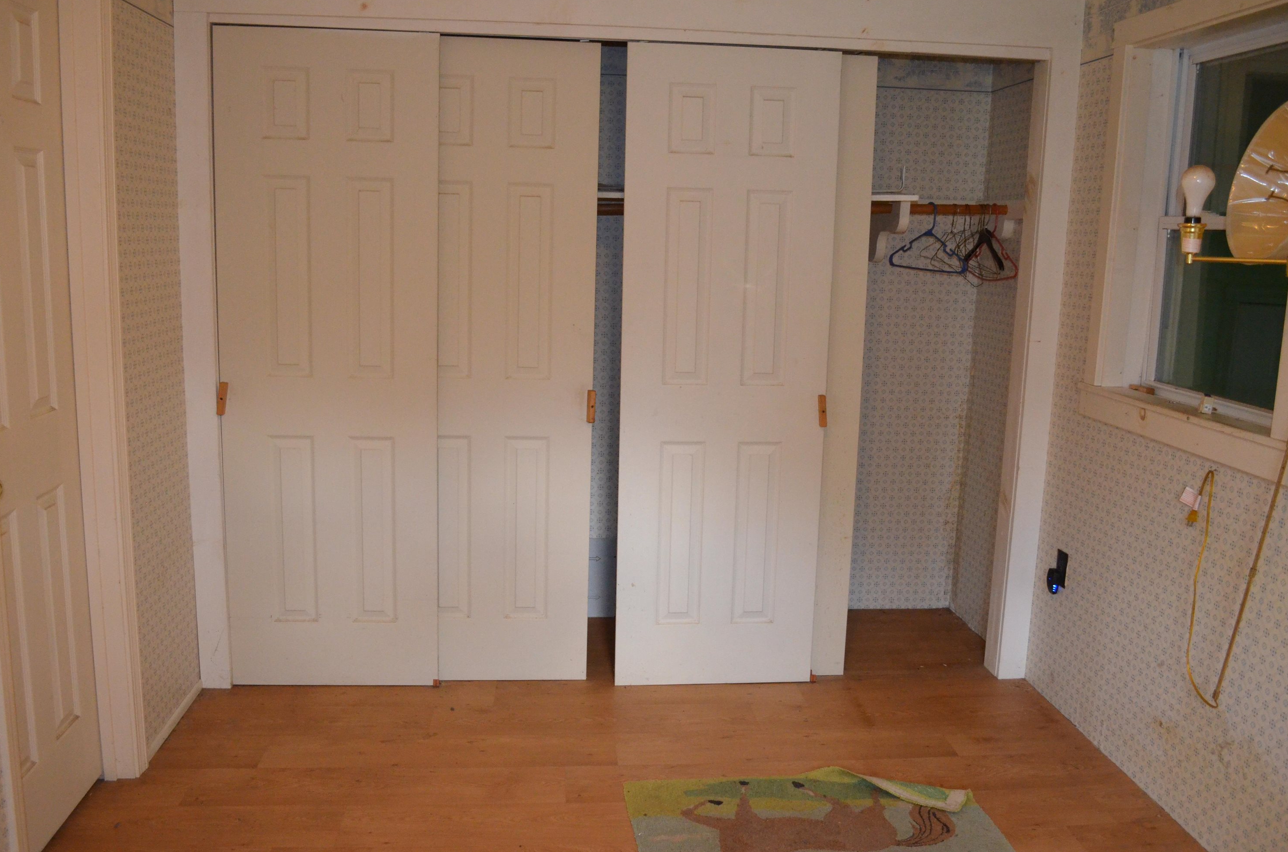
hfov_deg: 60.4
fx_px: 1107
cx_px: 647
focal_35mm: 31
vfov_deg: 42.1
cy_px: 427
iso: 2800
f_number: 3.8
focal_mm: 20
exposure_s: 1/60
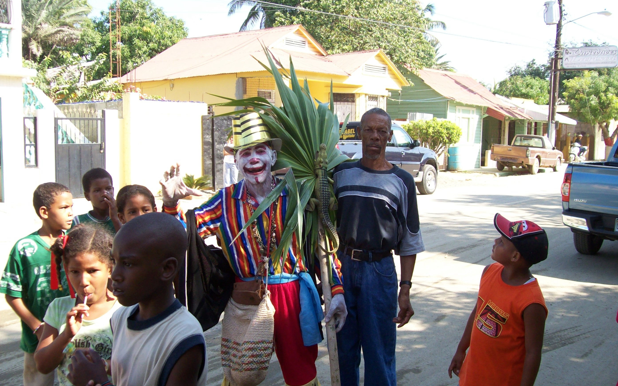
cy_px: 212
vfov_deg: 32.7
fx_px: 657
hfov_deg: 50.4
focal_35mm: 39
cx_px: 312
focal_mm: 6
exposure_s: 1/379
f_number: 2.7
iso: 80
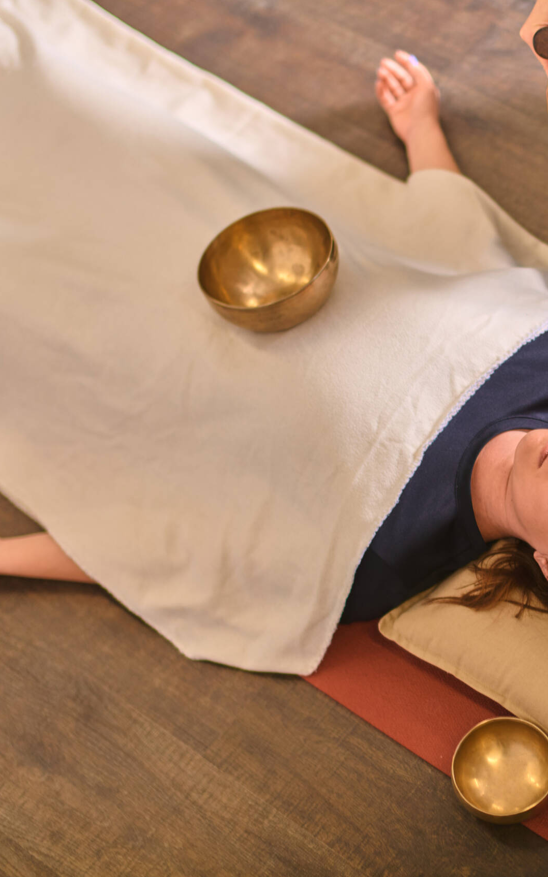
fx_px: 1840
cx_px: 523
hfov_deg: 16.6
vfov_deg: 26.8
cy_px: 440
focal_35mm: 77
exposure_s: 1/250
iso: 125
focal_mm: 50
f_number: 1.8
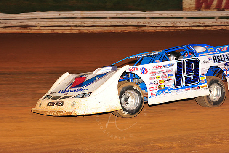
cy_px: 75
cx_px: 121
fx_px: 623
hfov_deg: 20.8
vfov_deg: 13.9
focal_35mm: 98
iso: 800
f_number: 6.3
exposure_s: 1/320
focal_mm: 92
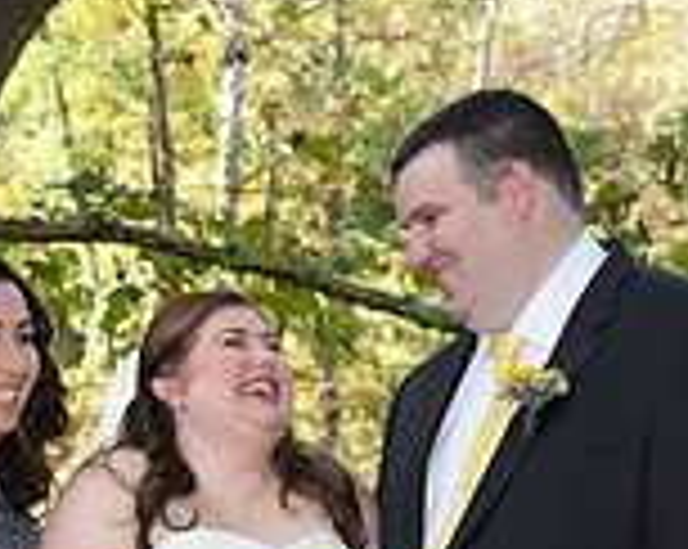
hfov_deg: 10.8
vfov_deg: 8.5
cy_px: 839
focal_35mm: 178
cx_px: -18
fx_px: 3620
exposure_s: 1/200
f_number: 5.6
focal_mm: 50
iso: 640
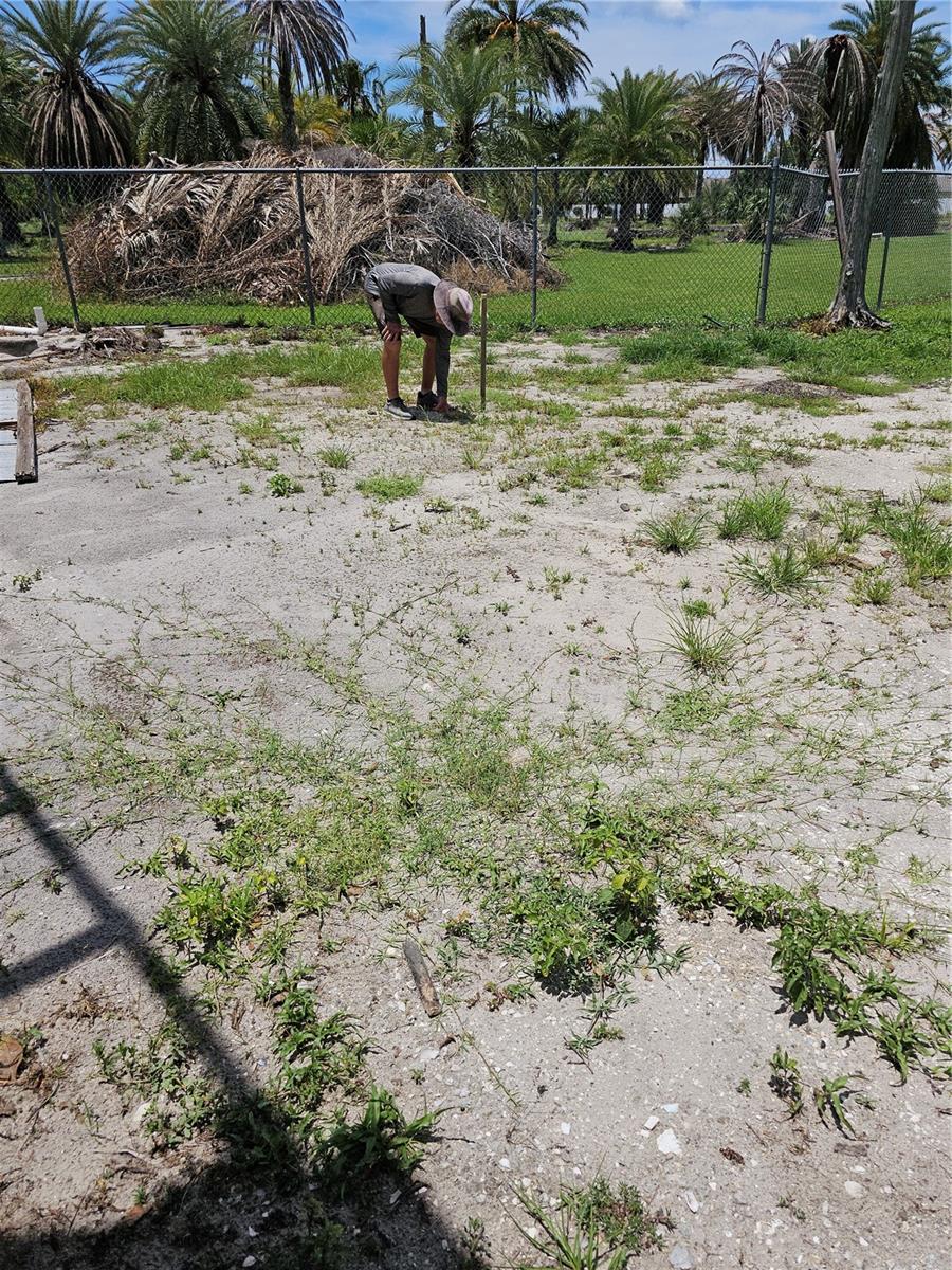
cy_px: 635
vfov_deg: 73.9
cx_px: 476
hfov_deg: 58.9
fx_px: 843
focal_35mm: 23
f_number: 1.7
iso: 10
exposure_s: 1/1533
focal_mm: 6.3
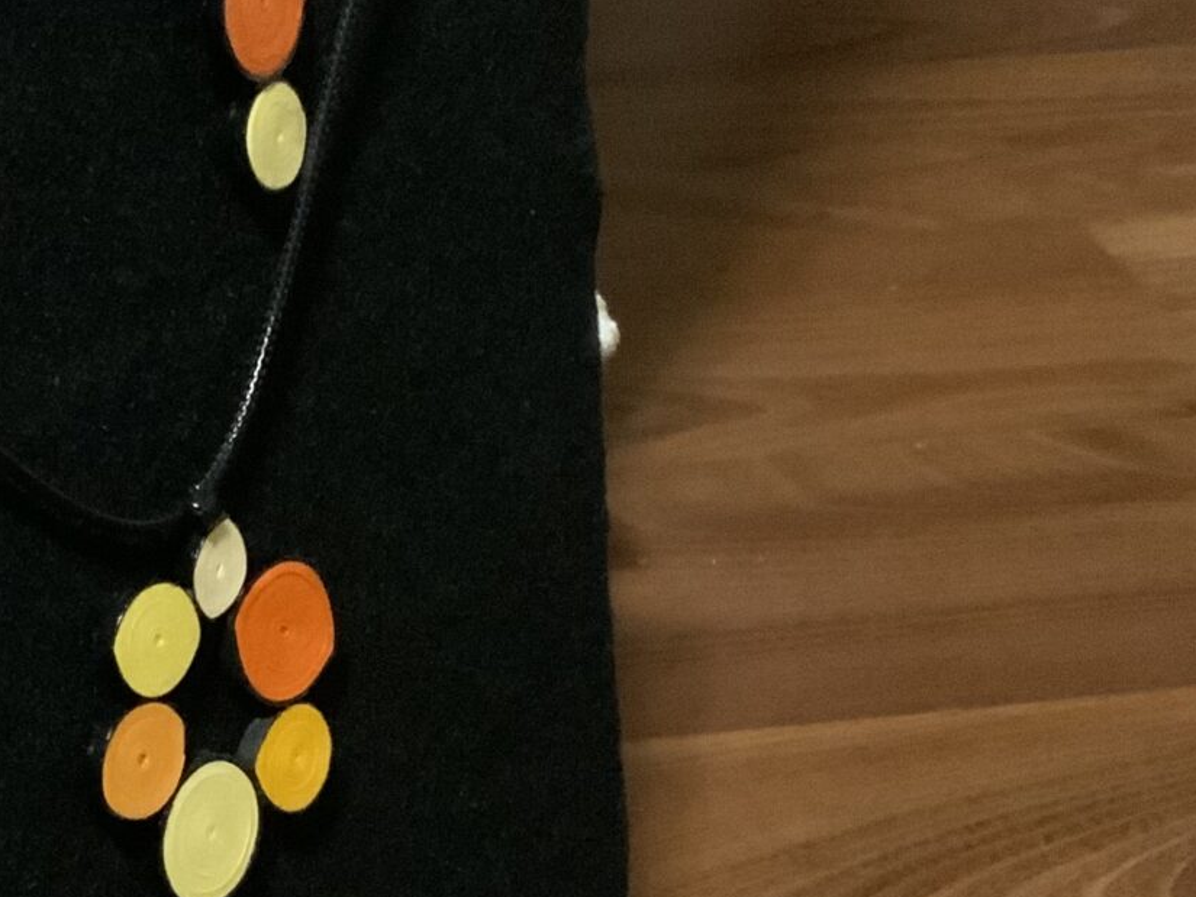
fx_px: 3110
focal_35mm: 90
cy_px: 594
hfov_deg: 21.1
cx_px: 41
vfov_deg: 16.4
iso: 500
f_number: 1.8
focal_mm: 3
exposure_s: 1/24
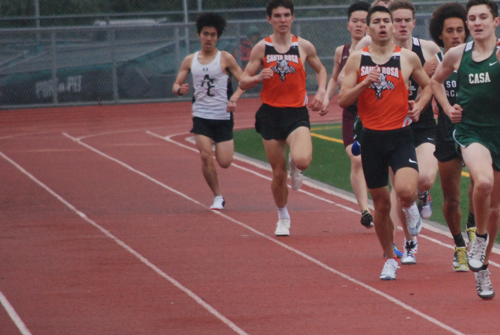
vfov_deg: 2.1
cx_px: 537
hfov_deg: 3.1
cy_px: 170
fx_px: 9220
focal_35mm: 663
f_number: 5.6
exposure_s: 1/800
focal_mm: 190
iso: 1000
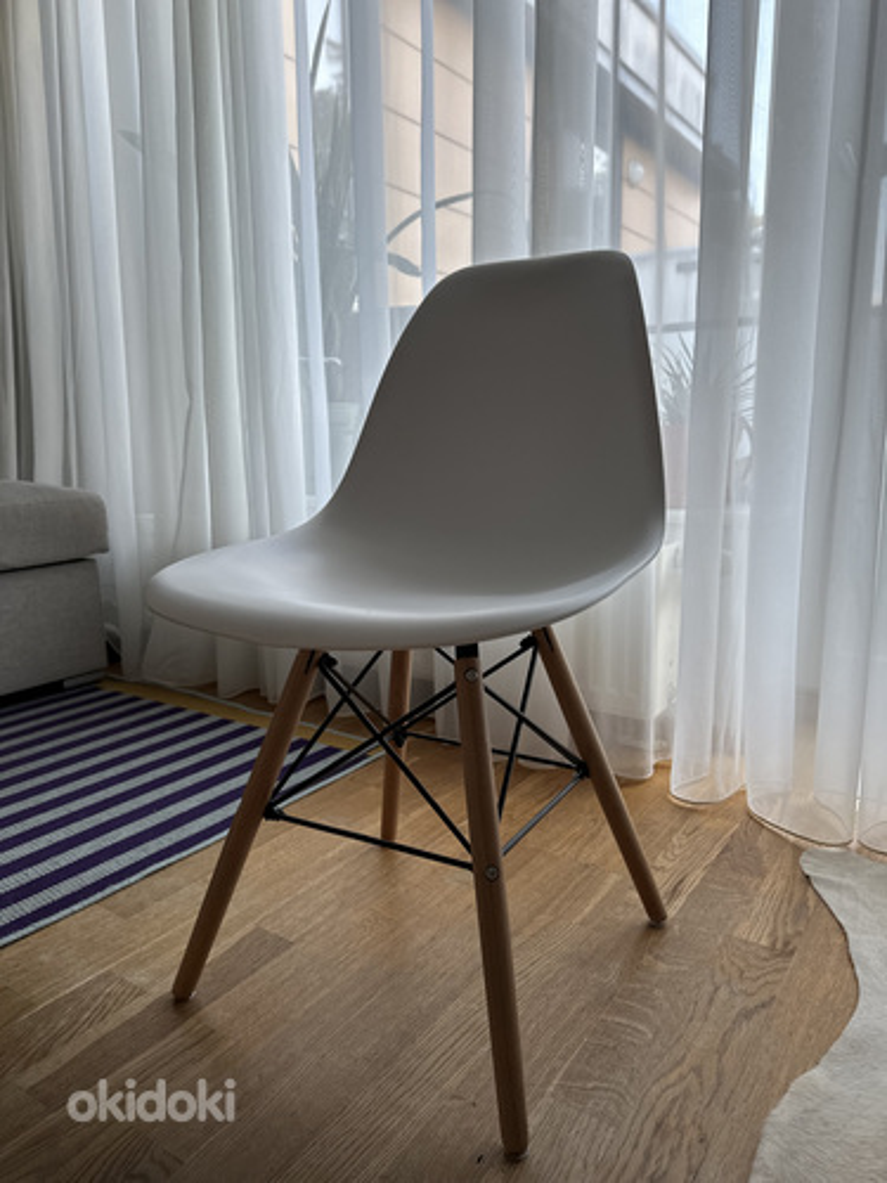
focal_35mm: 24
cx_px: 444
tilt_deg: -9.9
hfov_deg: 56.8
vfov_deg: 71.6
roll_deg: +0.9
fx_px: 820
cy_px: 592
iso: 125
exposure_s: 1/100
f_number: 1.78
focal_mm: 6.86
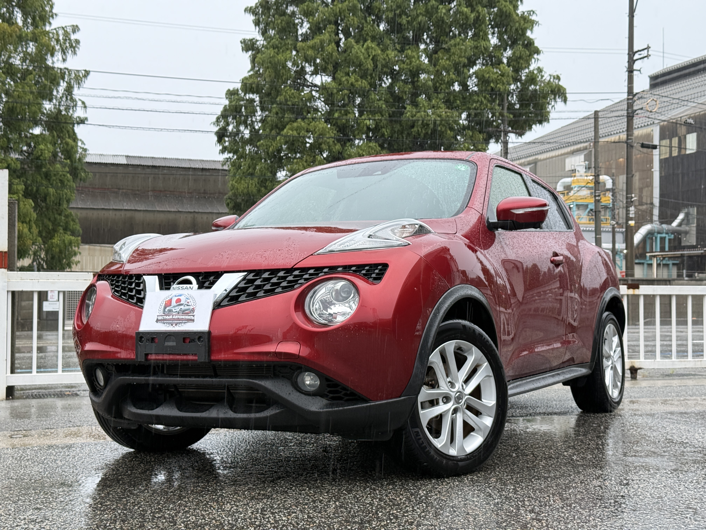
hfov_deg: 39.7
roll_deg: +0.0
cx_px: 353
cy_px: 265
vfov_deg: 30.3
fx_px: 979
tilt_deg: +1.8
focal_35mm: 48
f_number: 1.78
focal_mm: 6.76
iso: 160
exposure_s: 1/138
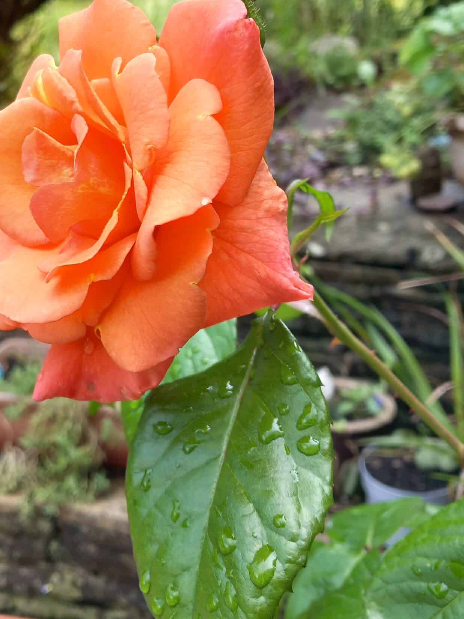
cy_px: 225
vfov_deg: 44.4
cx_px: 171
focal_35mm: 42
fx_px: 751
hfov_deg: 34.1
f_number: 1.8
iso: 32
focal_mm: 4
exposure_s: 1/100
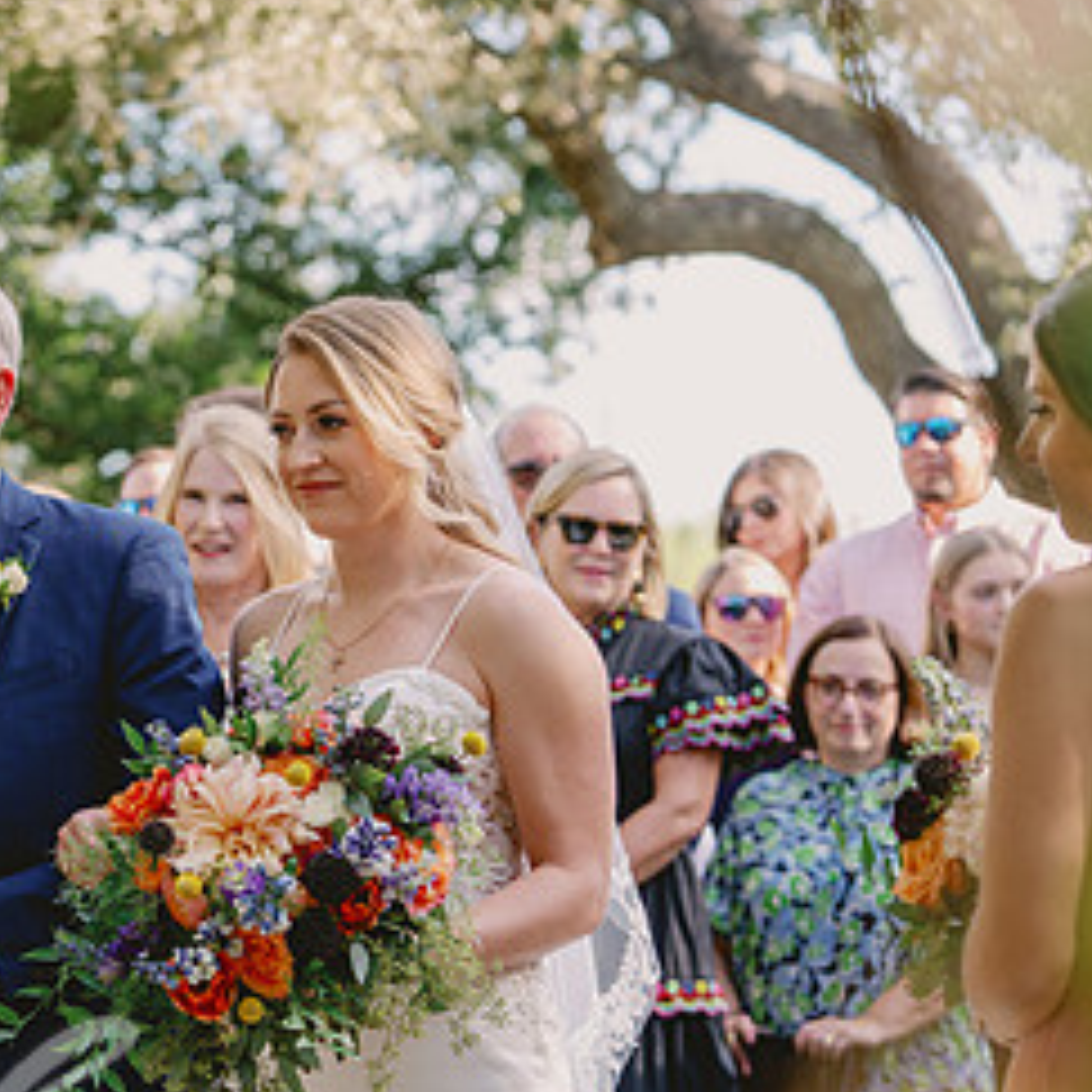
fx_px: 7102
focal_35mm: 199
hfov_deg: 8.7
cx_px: -121
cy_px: 762
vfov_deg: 8.8
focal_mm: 98
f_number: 4
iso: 200
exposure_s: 1/160
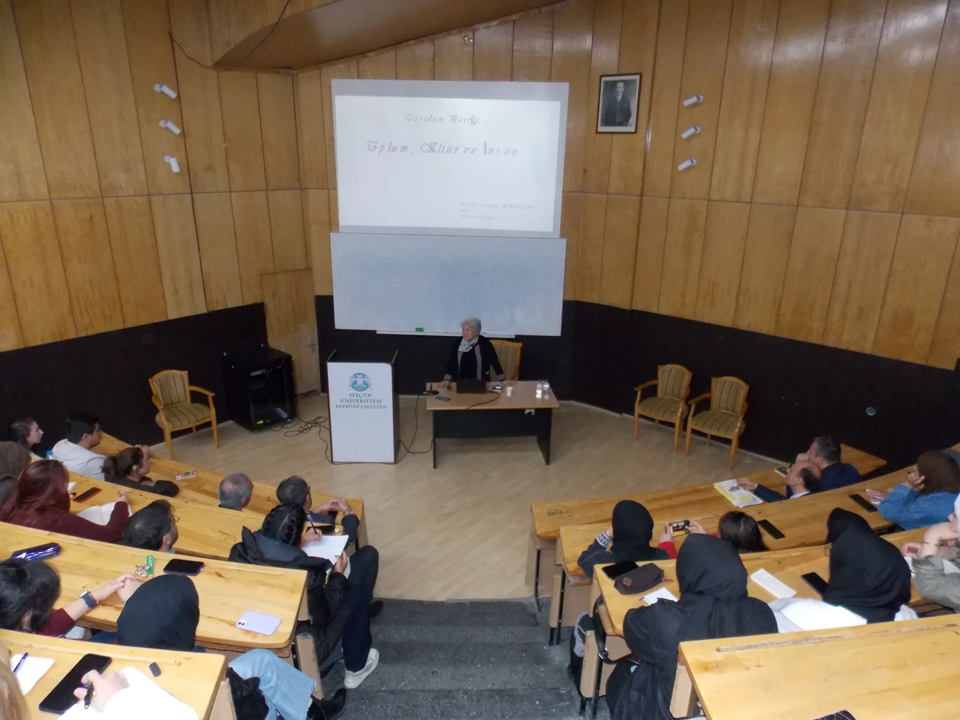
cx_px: 480
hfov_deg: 73.9
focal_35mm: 23
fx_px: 638
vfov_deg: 58.9
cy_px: 360
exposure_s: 1/30
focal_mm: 4
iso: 320
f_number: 3.1
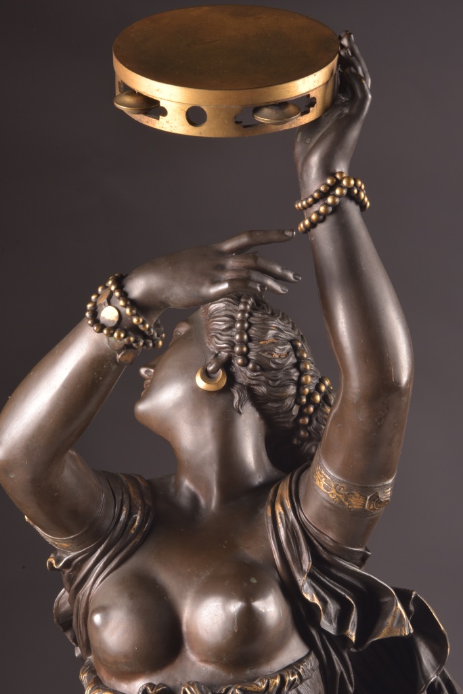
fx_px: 3836
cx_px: 214
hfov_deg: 6.9
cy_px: 374
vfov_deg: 10.3
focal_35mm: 199
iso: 400
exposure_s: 1/125
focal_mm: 170
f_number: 20
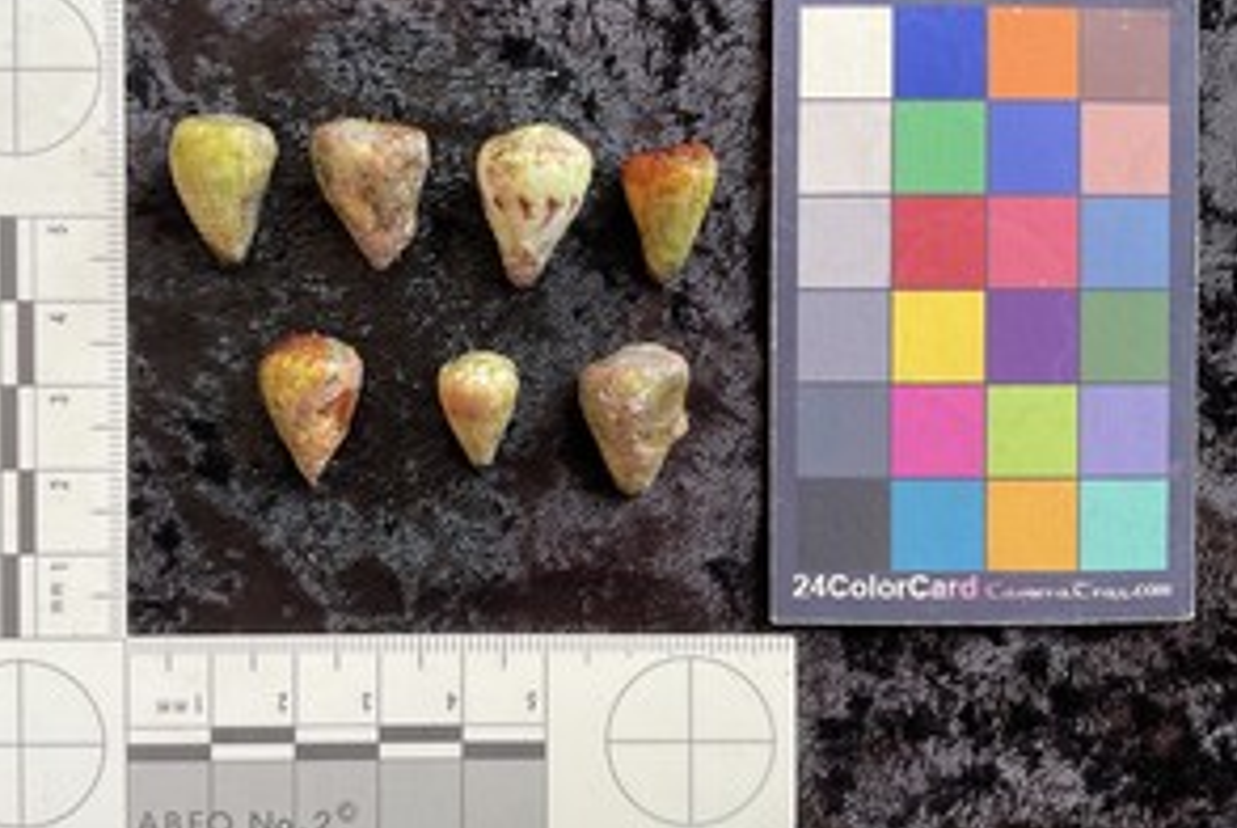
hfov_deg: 52.8
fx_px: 1238
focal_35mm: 36
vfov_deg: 36.9
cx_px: 515
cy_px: 382
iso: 50
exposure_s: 1/120
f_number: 1.8
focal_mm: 3
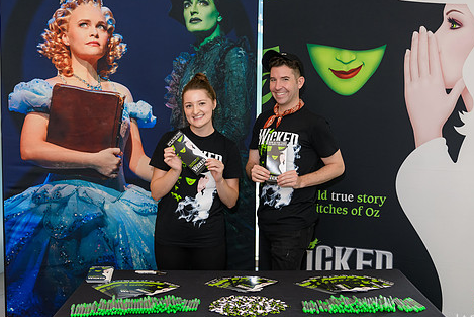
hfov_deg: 41.9
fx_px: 619
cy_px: 150
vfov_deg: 28.7
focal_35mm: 47
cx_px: 255
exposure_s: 1/125
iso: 400
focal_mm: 38
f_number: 3.2
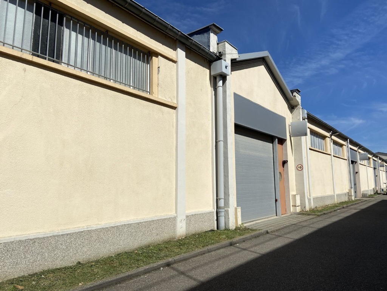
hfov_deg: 67.3
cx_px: 194
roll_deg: +0.9
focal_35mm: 26
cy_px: 146
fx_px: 291
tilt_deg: +7.2
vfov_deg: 53.1
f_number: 1.8
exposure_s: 1/7194
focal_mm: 4.25
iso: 32
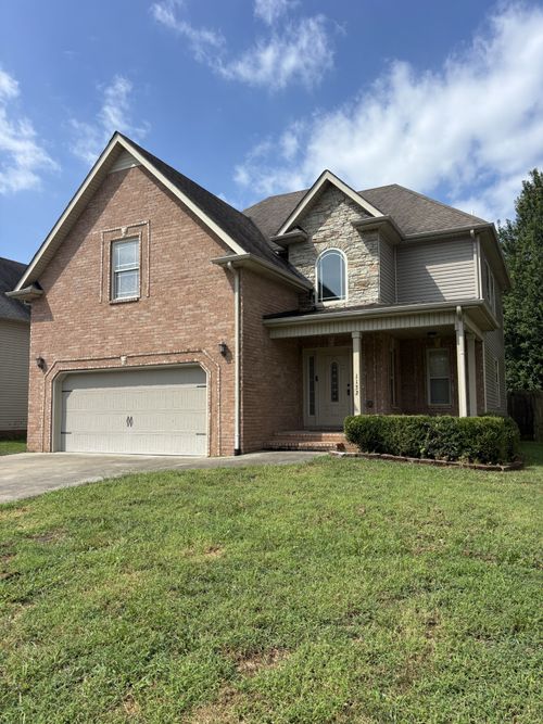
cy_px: 362
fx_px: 544
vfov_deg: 67.3
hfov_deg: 53.0
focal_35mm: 26
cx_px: 272
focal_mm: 5.96
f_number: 1.6
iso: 50
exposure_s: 1/3205
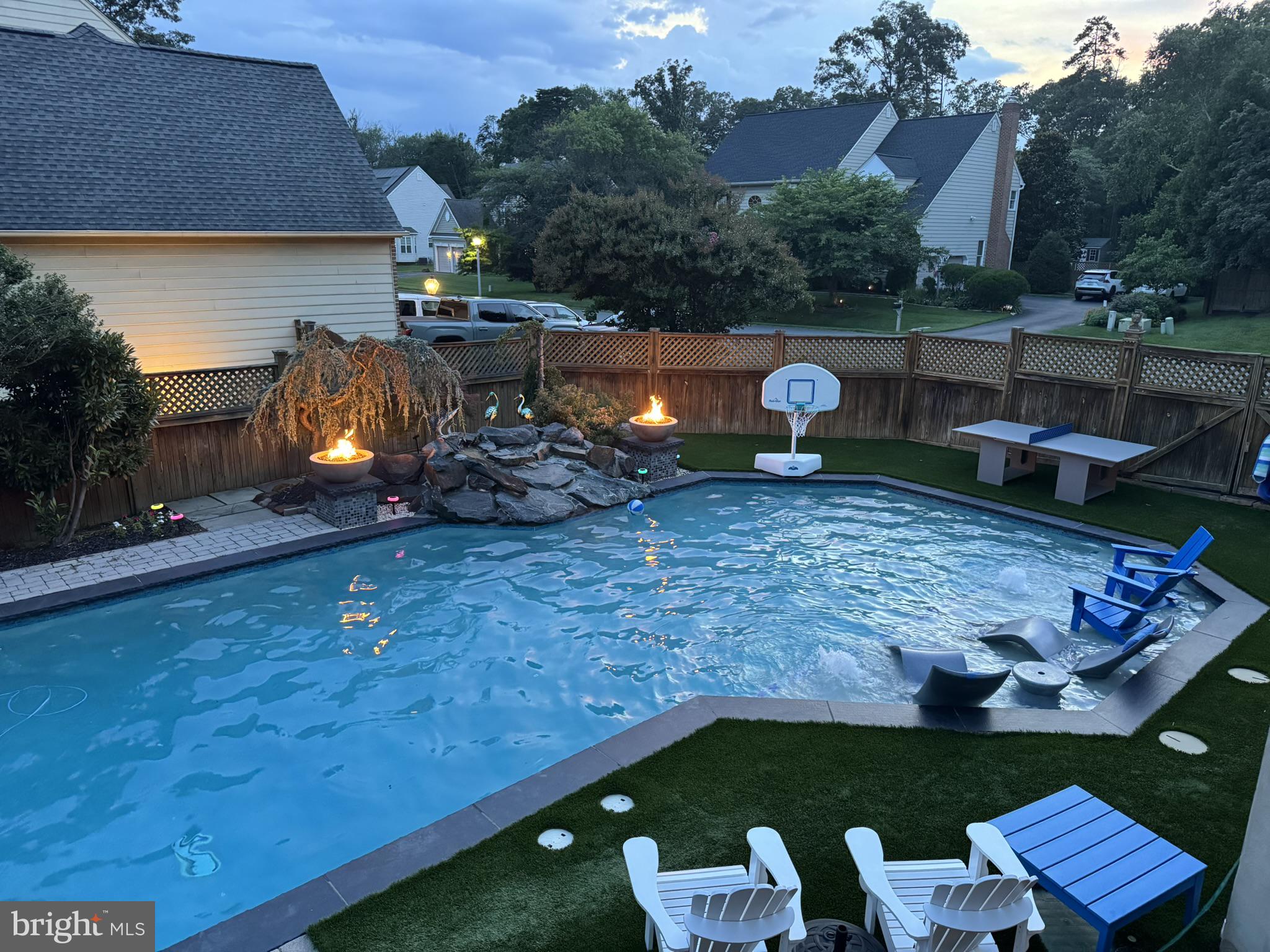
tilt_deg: -15.8
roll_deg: -0.4
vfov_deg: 56.8
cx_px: 635
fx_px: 881
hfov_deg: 71.6
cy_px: 476
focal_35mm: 24
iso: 800
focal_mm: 6.76
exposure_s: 1/60
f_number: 1.78
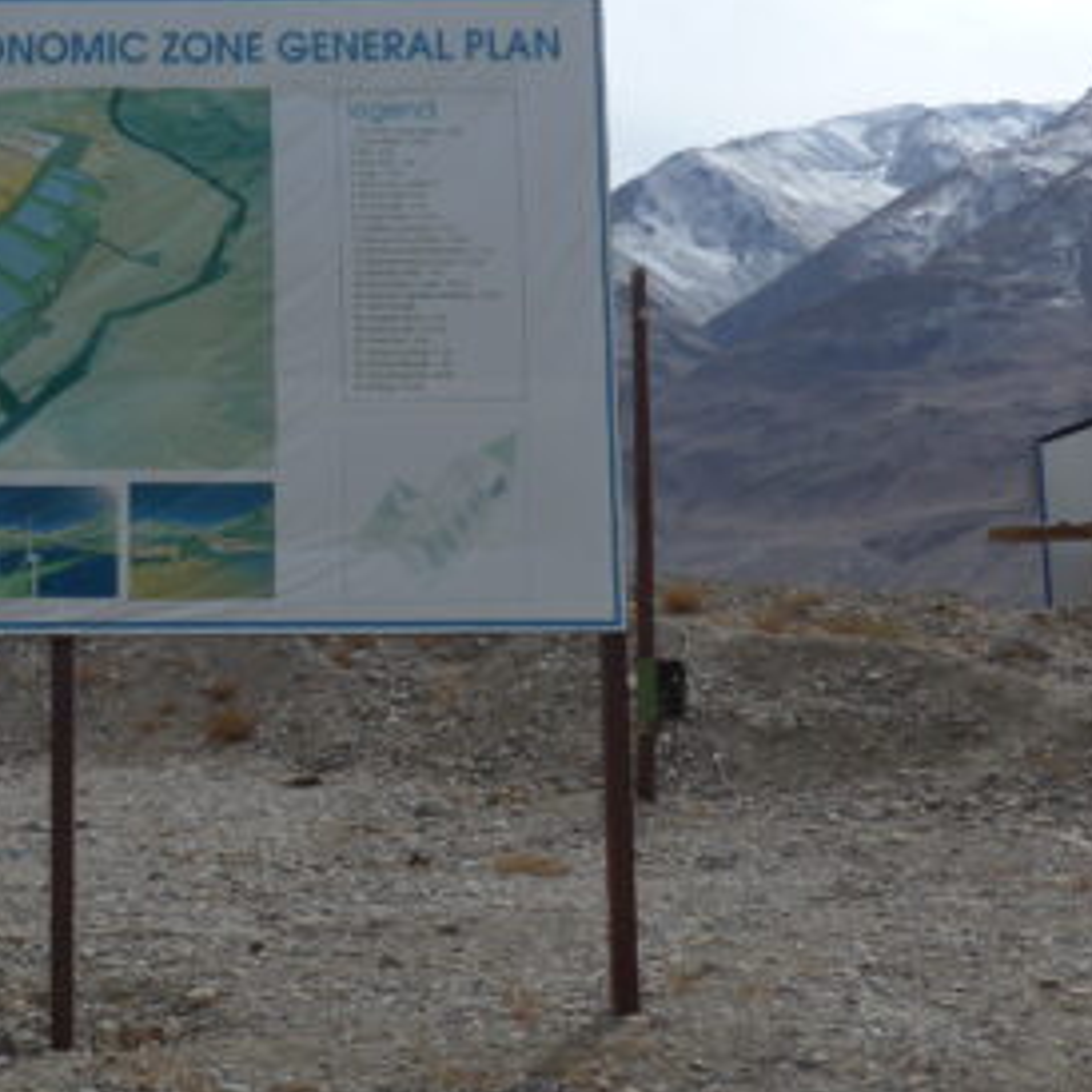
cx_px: 120
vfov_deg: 29.4
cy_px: 373
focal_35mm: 58
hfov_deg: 28.5
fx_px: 2070
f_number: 3.2
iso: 80
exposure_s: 1/2000
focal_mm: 6
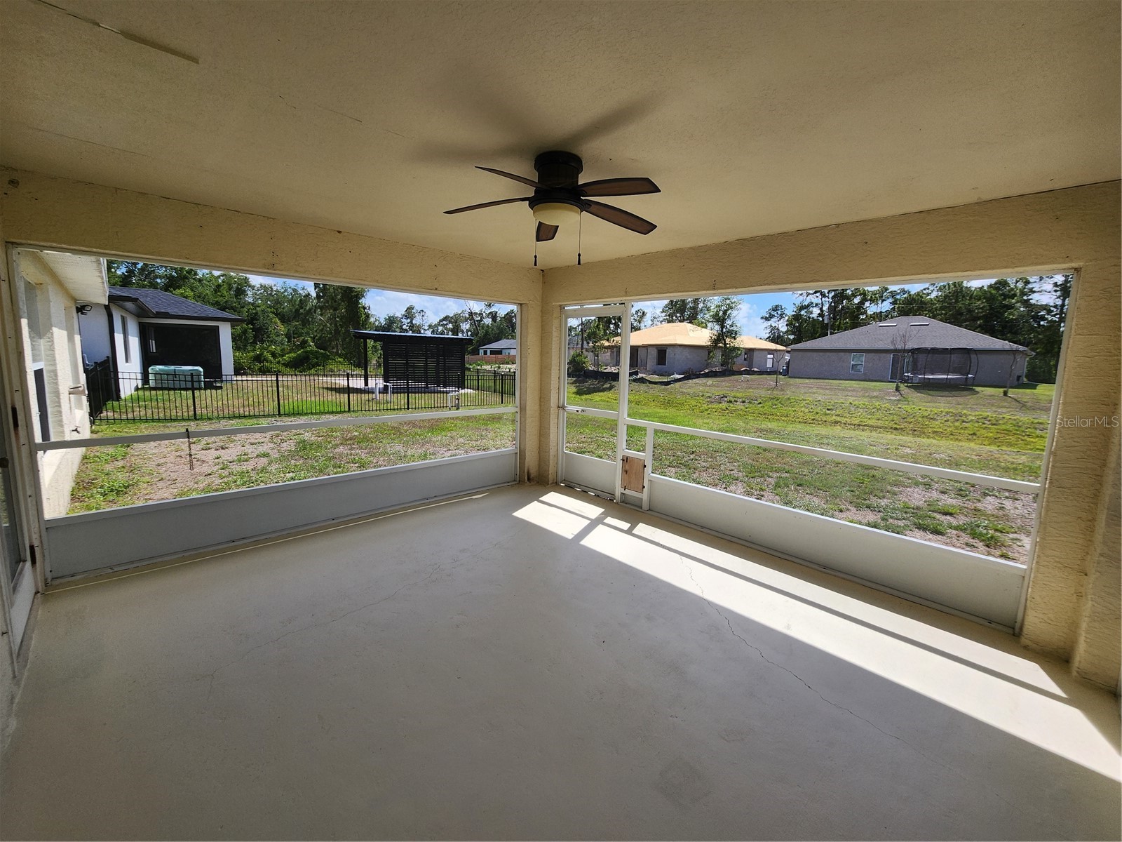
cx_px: 561
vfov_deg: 89.9
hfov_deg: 106.2
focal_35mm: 13
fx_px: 421
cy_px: 421
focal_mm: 2.2
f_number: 2.2
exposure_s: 1/1199
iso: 50
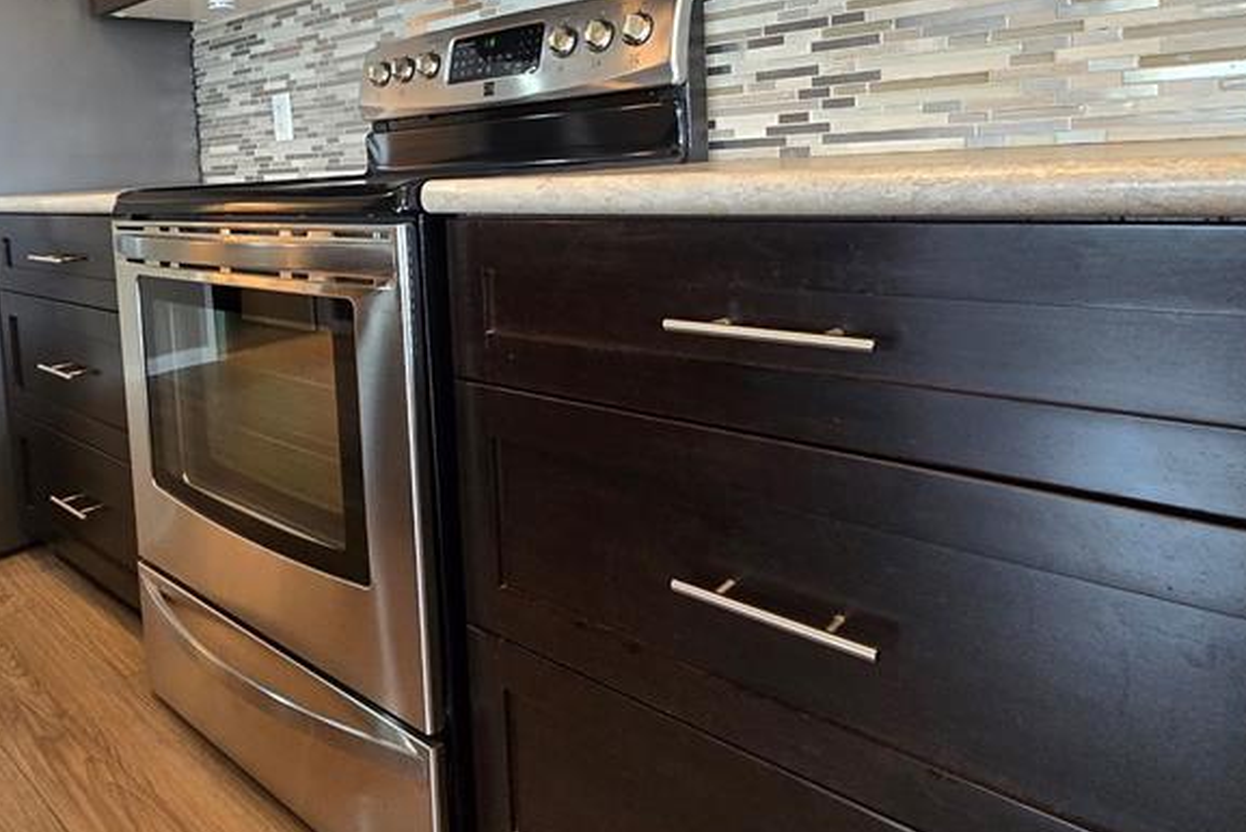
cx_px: 432
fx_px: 831
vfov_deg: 51.3
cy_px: 227
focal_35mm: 24
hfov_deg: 71.9
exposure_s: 1/60
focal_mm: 2.2
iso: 640
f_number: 2.2
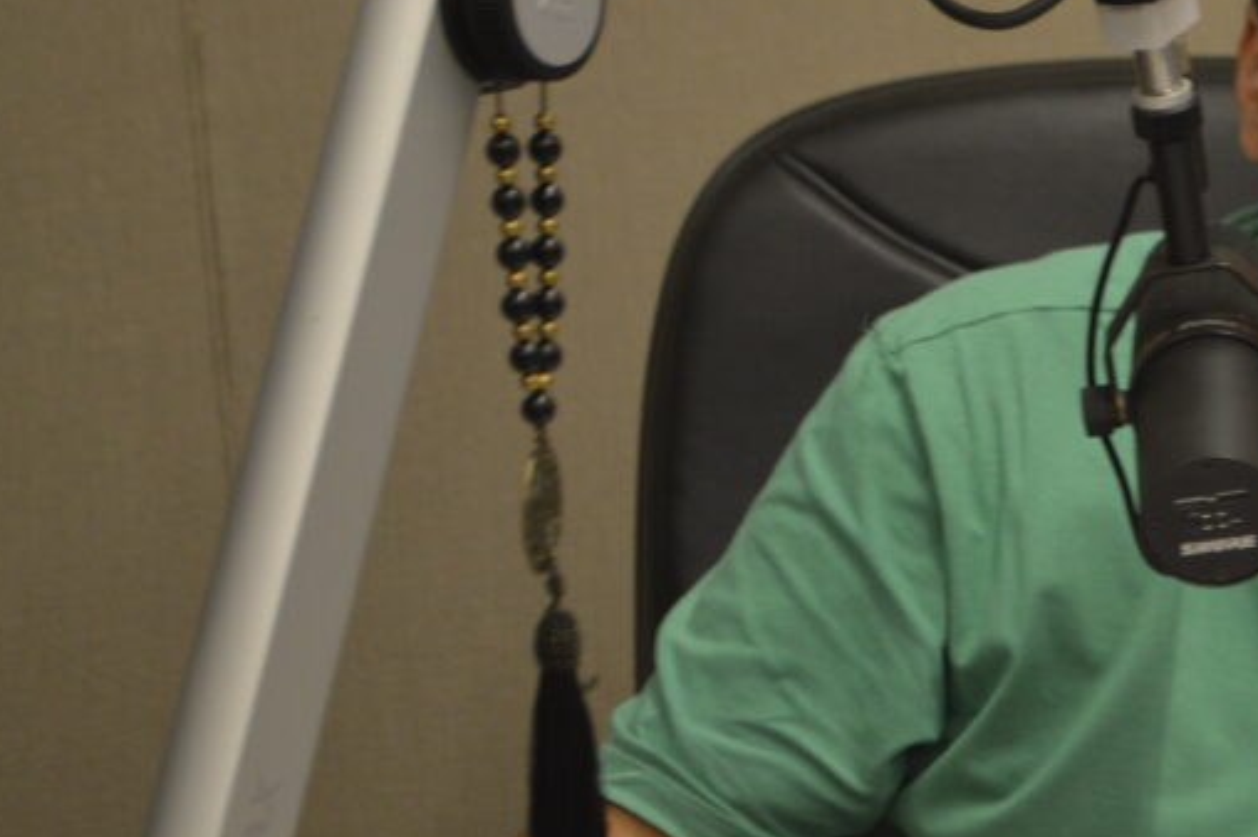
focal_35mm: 127
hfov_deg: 15.8
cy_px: 383
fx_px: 4435
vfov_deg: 10.8
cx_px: 1251
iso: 800
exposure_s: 1/60
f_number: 5.3
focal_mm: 42
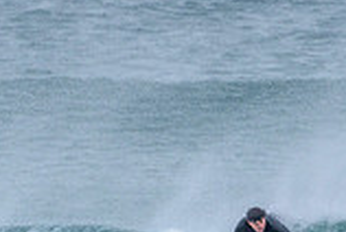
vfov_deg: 0.6
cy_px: 296
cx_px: 248
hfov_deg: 0.9
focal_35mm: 2247
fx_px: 21637
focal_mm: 500
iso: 500
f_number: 5.6
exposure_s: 1/2000
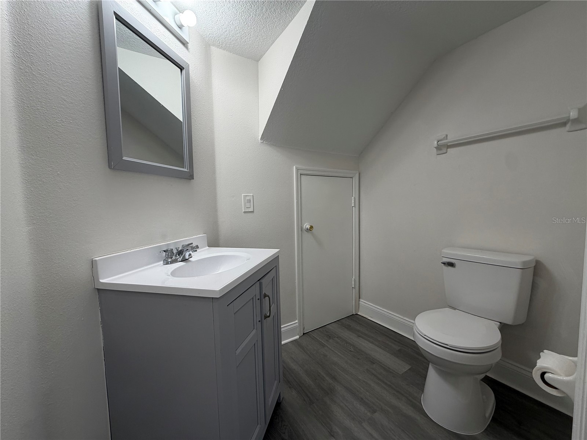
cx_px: 294
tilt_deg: -3.8
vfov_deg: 85.7
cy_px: 220
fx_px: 237
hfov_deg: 102.1
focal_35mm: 14
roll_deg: +0.7
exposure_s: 1/120
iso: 100
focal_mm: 2.22
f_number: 2.2
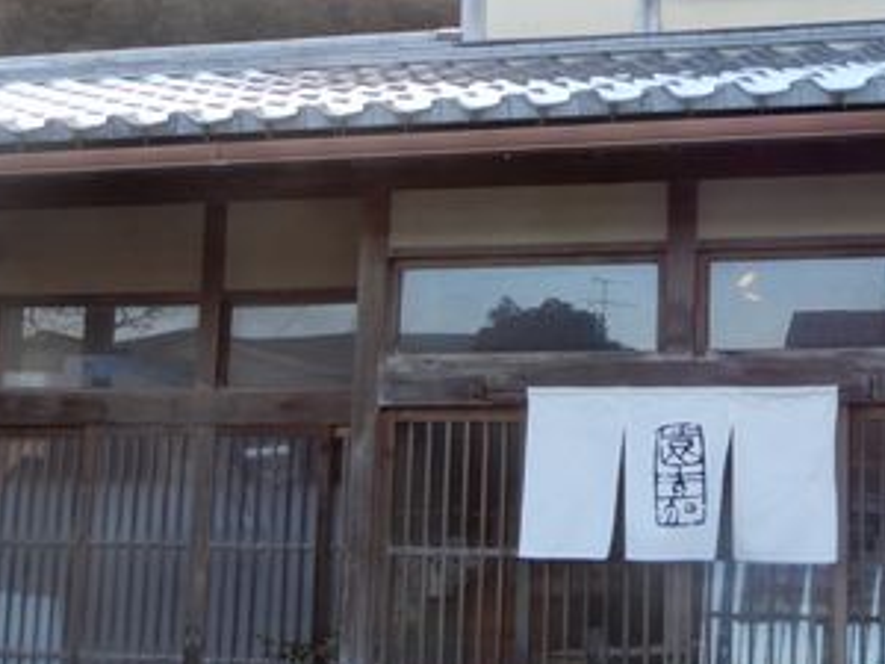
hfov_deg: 32.4
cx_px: 817
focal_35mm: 56
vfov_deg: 26.1
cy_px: 300
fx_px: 1432
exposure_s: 1/125
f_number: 3.4
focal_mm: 4.3
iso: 80
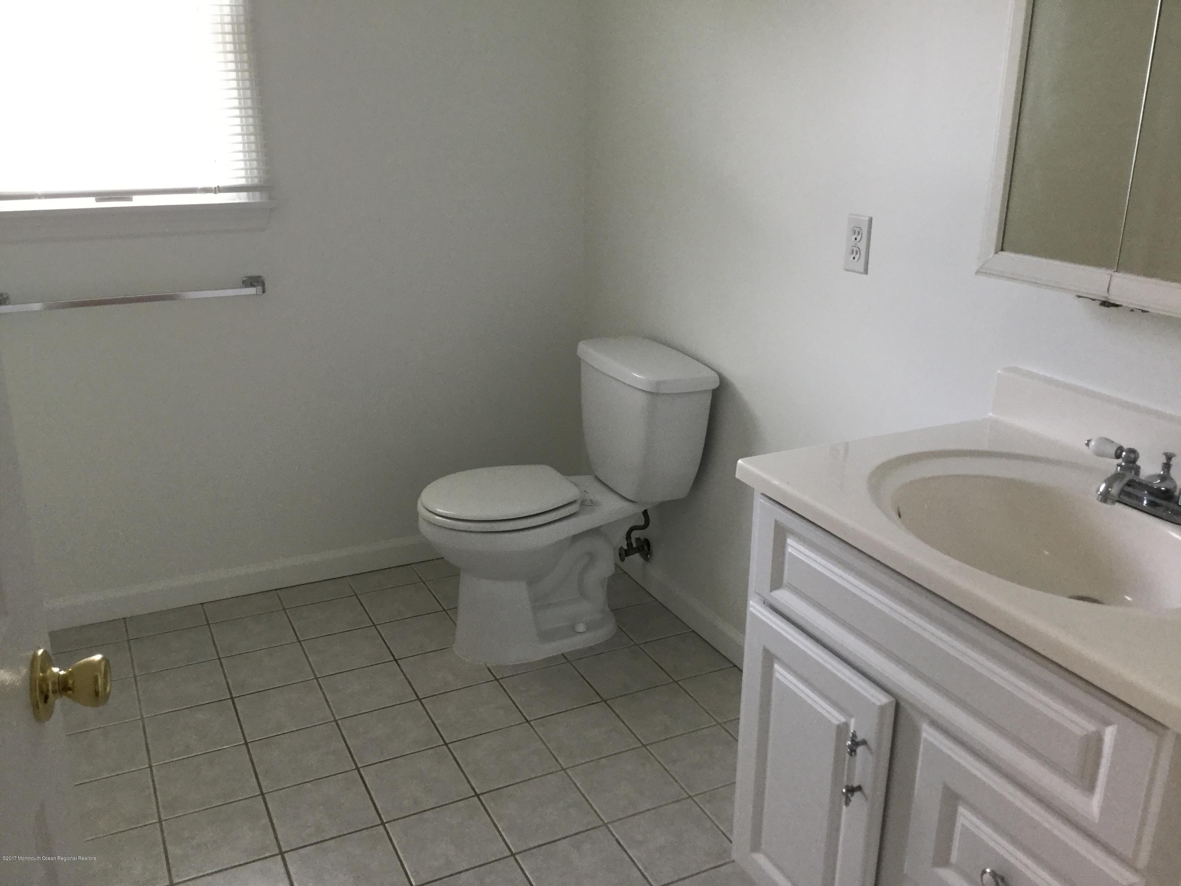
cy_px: 443
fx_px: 1058
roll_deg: -0.7
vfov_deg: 45.4
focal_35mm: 31
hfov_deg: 58.4
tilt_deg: -18.7
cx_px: 590
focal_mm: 3.3
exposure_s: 1/30
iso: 64
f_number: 2.4
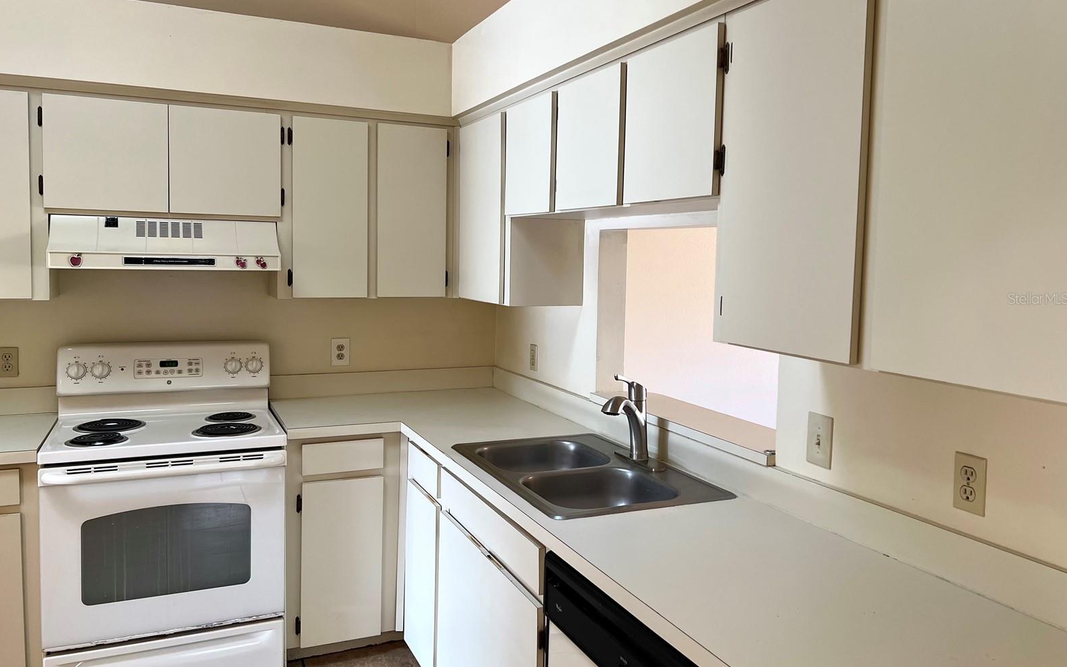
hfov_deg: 66.5
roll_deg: -1.3
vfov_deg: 44.5
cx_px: 530
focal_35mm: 28
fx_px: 814
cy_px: 298
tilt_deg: -3.9
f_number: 1.5
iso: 125
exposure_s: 1/120
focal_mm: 5.7
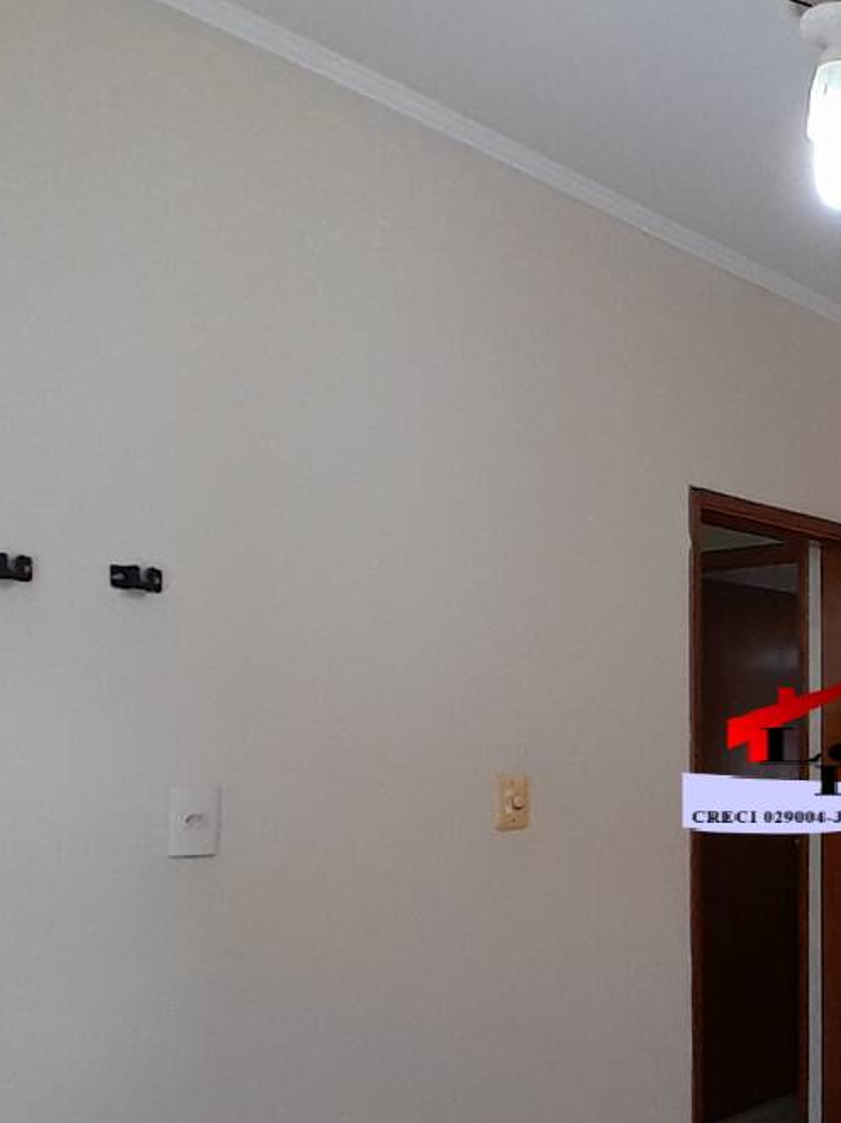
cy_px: 751
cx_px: 936
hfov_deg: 33.4
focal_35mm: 37
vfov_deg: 49.3
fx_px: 1199
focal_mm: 1.46
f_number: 2.2
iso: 100
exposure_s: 1/40
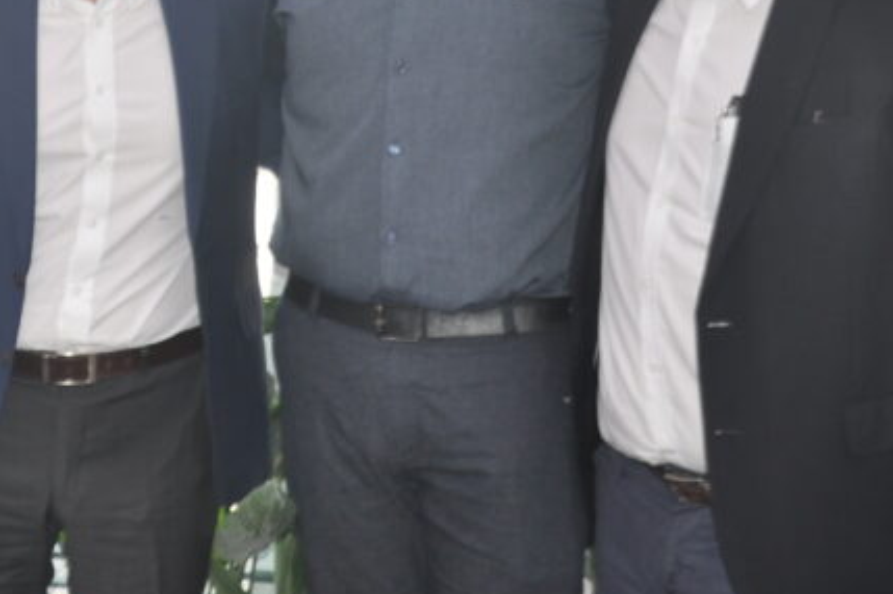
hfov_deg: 25.9
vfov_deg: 17.9
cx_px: 62
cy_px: 100
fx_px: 1863
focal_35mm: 75
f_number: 5.6
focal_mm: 21
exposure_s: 1/200
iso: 200
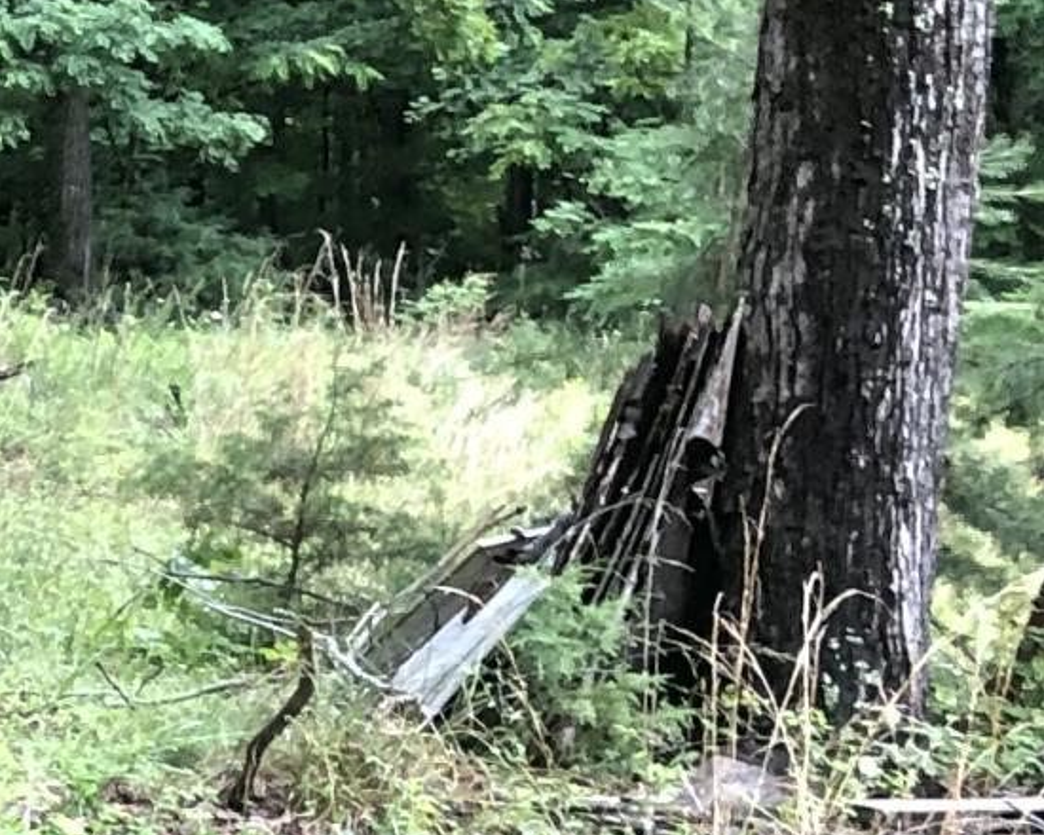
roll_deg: +3.6
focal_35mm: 149
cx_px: -1801
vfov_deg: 10.4
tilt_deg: -3.3
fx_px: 4604
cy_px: 416
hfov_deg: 10.3
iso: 25
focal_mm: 4
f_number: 1.8
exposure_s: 1/40
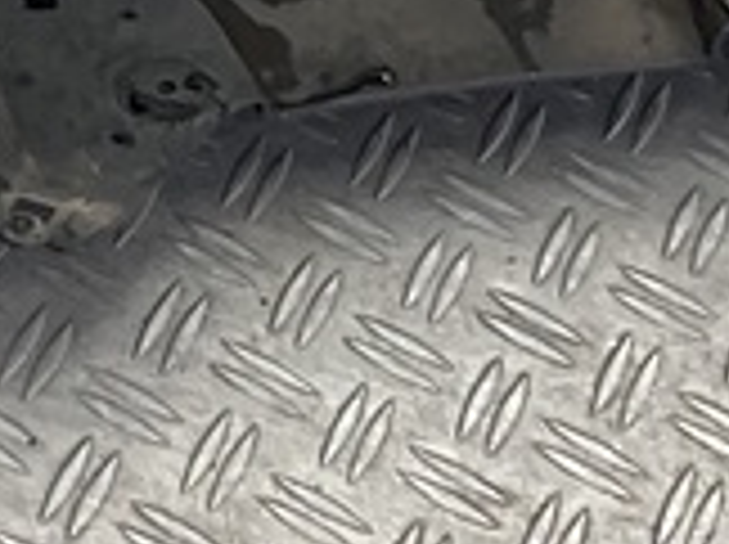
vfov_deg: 7.3
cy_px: -1066
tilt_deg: -36.6
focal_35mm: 181
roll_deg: -5.3
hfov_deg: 10.6
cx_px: -279
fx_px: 3806
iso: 32
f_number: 1.8
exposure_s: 1/120
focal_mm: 3
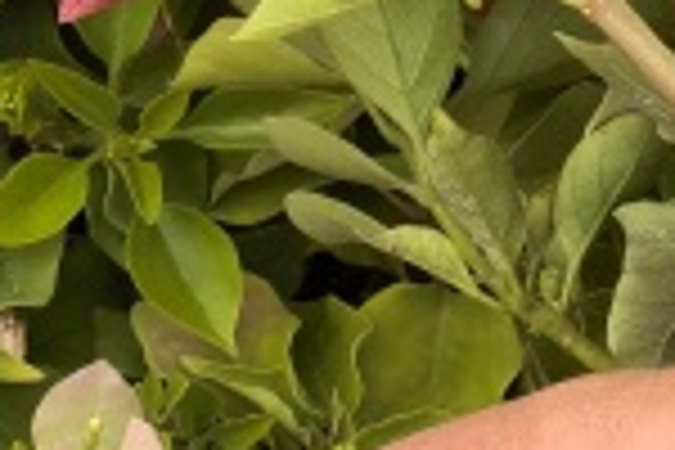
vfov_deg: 6.4
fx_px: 4031
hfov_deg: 9.2
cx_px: 1098
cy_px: 133
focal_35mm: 215
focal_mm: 5.75
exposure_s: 1/100
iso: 64
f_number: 4
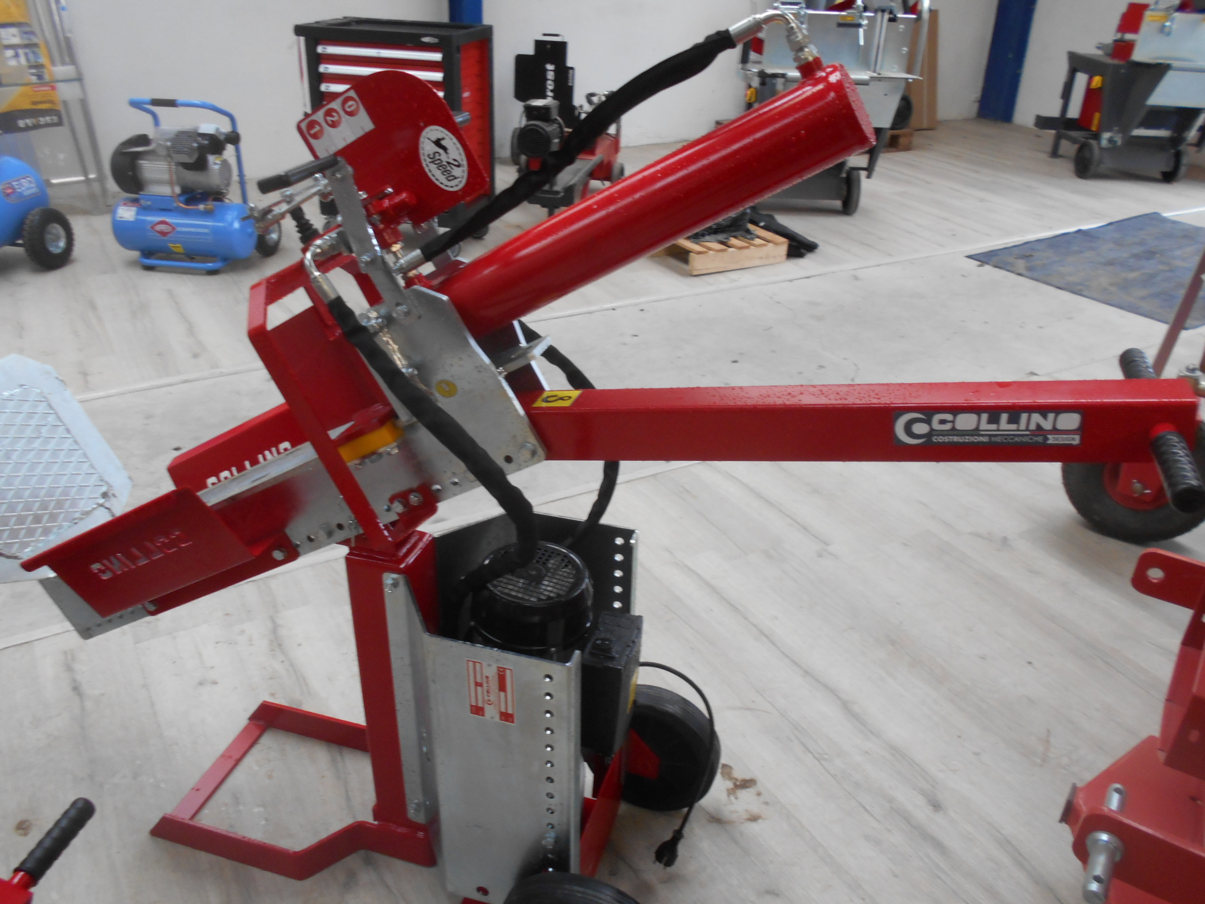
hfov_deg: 60.0
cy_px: 452
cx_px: 602
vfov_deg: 46.8
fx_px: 1044
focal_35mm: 30
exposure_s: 1/30
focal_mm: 5.1
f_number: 3.4
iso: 160
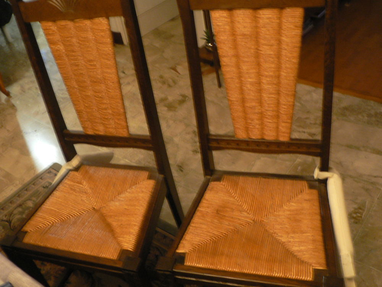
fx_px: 397
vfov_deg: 39.7
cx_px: 191
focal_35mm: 36
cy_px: 144
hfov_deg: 51.4
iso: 200
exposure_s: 1/4
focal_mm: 6
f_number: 2.8
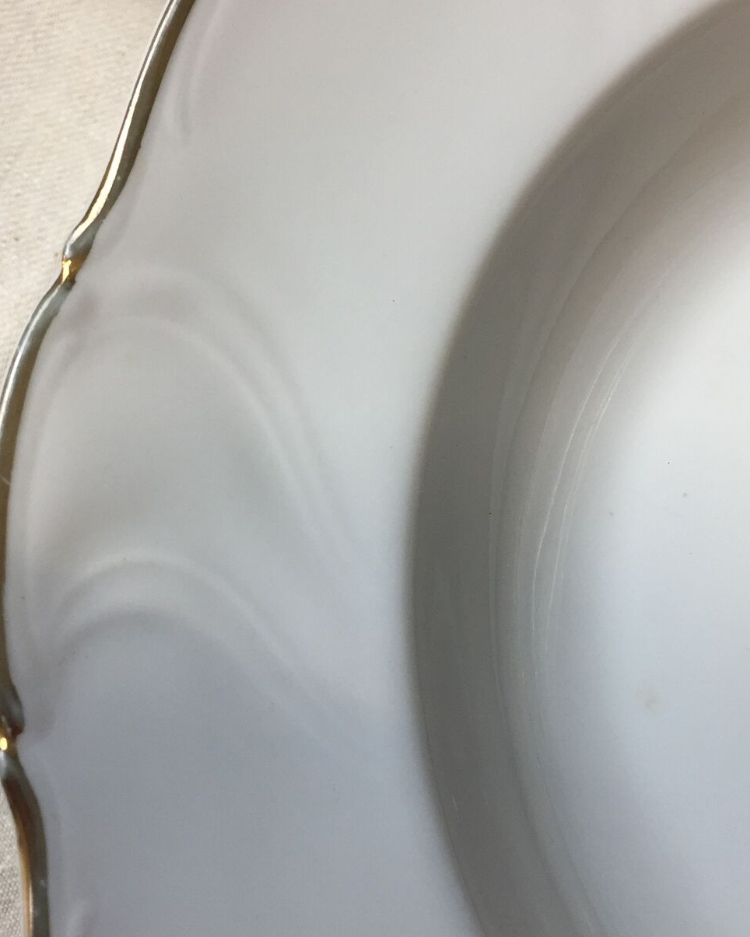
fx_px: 1304
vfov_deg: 39.5
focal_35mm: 47
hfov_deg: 32.1
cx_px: 412
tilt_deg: -76.1
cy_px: 476
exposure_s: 1/100
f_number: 2.2
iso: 50
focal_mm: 4.15
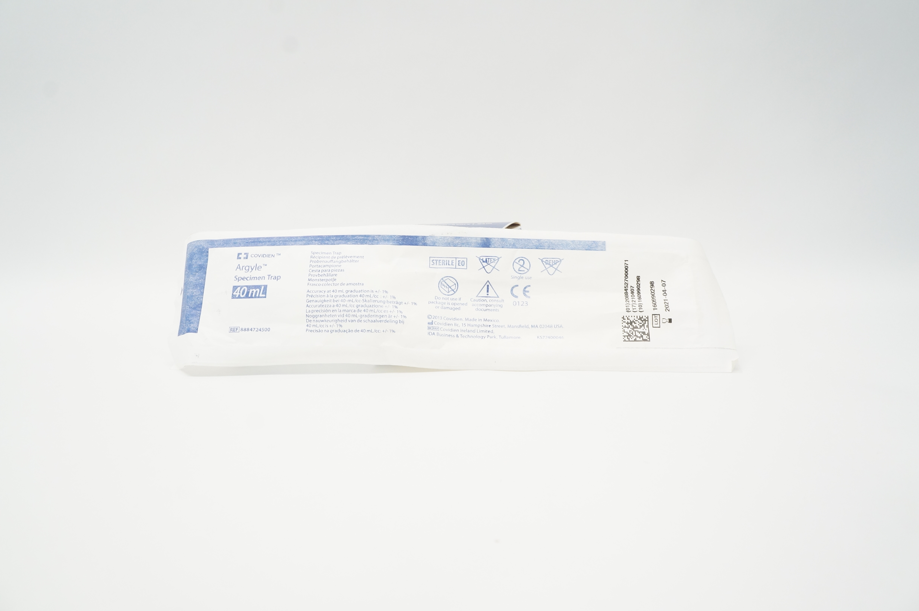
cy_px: 306
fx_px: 689
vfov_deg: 47.8
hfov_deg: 67.4
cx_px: 460
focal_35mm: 27
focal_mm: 18
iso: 800
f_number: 9
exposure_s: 1/40
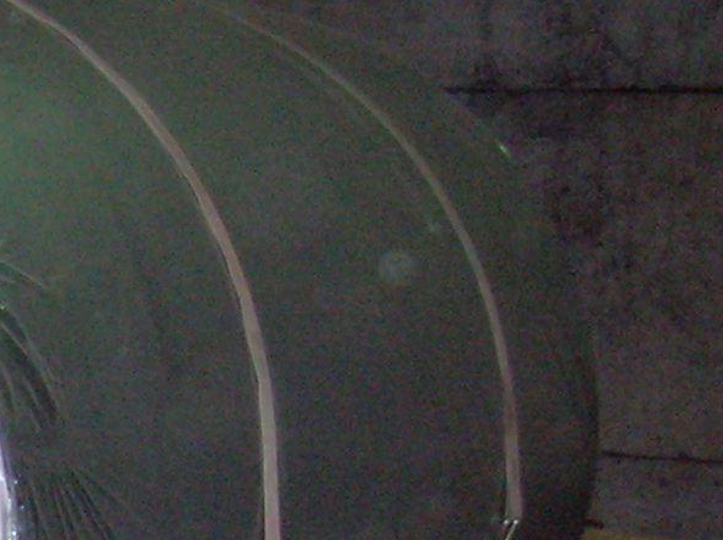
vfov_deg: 11.0
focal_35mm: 131
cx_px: -475
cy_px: 709
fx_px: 2733
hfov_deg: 13.8
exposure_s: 1/60.1
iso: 200
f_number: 2.9
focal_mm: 5.7
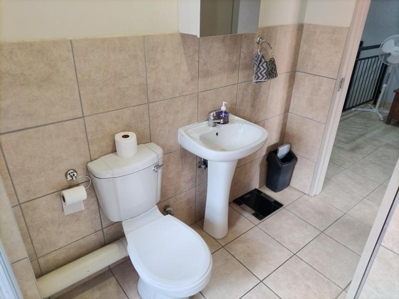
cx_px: 200
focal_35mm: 26
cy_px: 150
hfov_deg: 67.3
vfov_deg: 53.1
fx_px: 300
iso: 598
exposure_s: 1/33.3
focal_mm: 4.7
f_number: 1.8
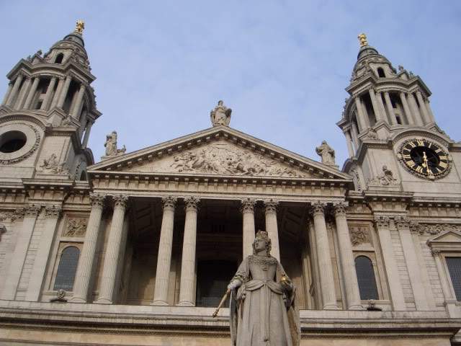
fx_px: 519
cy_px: 173
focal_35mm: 39
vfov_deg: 36.8
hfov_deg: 47.9
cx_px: 230
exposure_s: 1/250
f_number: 4.8
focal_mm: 8
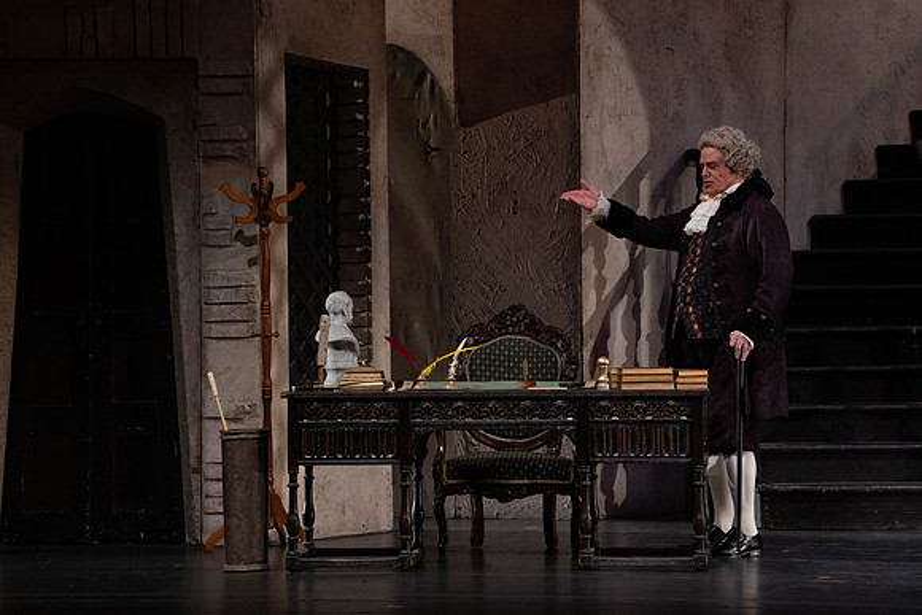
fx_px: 4713
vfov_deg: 7.5
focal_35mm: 184
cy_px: 308
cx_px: 461
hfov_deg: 11.2
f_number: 8
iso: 3200
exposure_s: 1/250
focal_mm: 184
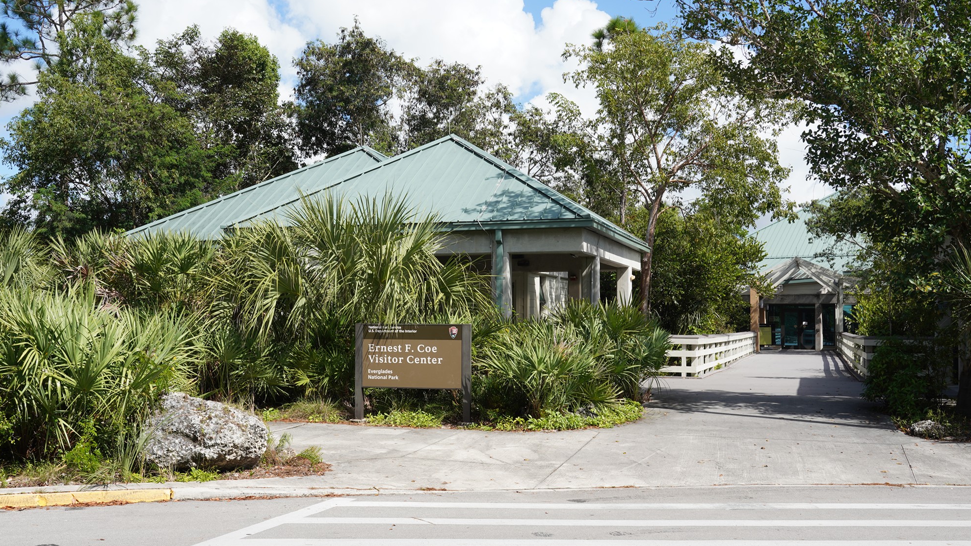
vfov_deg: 32.8
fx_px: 927
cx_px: 486
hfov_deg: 55.3
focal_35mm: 36
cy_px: 284
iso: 100
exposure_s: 1/100
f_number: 13
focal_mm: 34
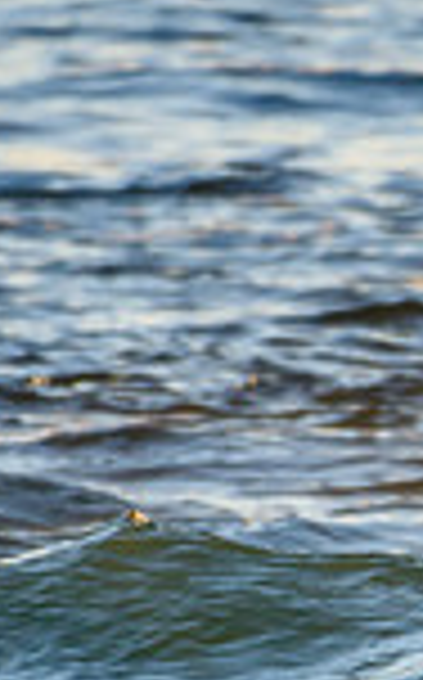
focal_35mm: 2944
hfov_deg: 0.4
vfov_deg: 0.7
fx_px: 54458
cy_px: 705
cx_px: 810
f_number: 5.6
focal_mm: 500
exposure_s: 1/1600
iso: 560
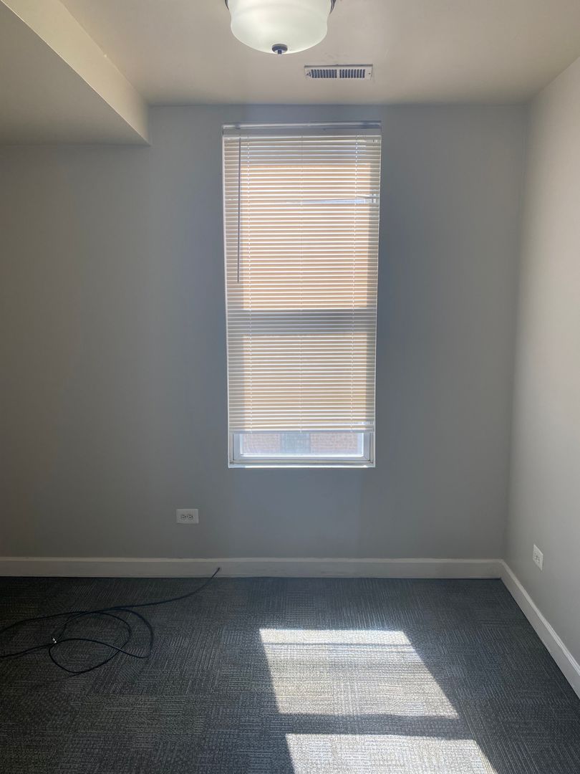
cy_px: 387
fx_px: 581
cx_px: 290
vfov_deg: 67.3
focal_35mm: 26
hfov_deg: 53.1
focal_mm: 4.25
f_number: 1.8
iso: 32
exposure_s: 1/202
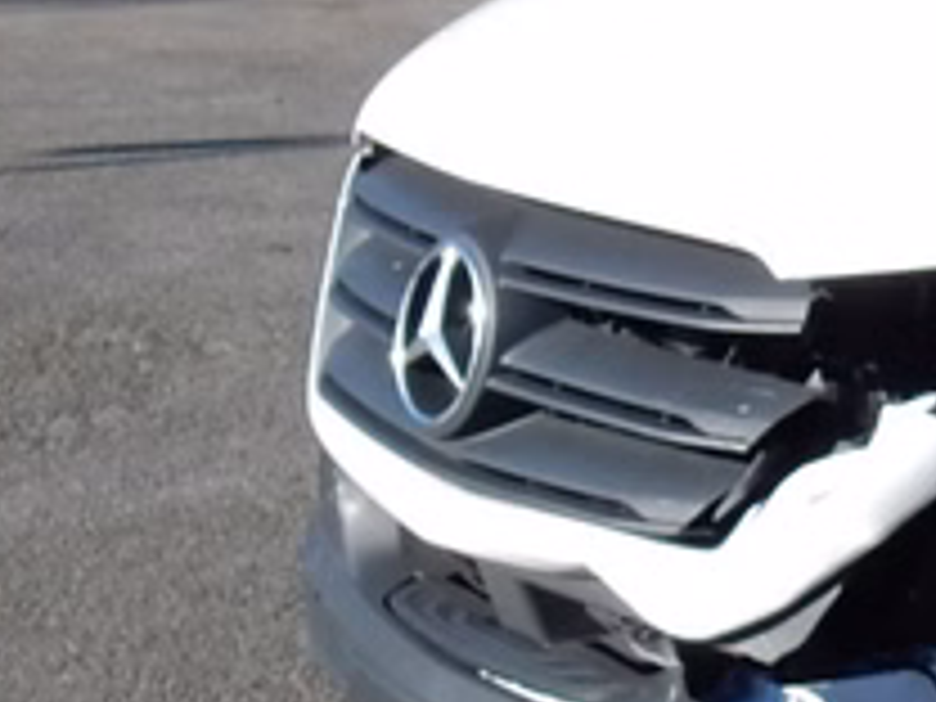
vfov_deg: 15.2
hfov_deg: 17.7
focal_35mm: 96
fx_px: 2596
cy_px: 14
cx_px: 1521
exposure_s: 1/800
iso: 125
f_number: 3.7
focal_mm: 4.5
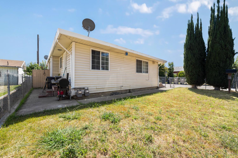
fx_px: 93
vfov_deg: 81.2
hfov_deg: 104.3
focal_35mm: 14
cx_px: 119
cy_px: 79
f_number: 7.1
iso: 320
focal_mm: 14
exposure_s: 1/15
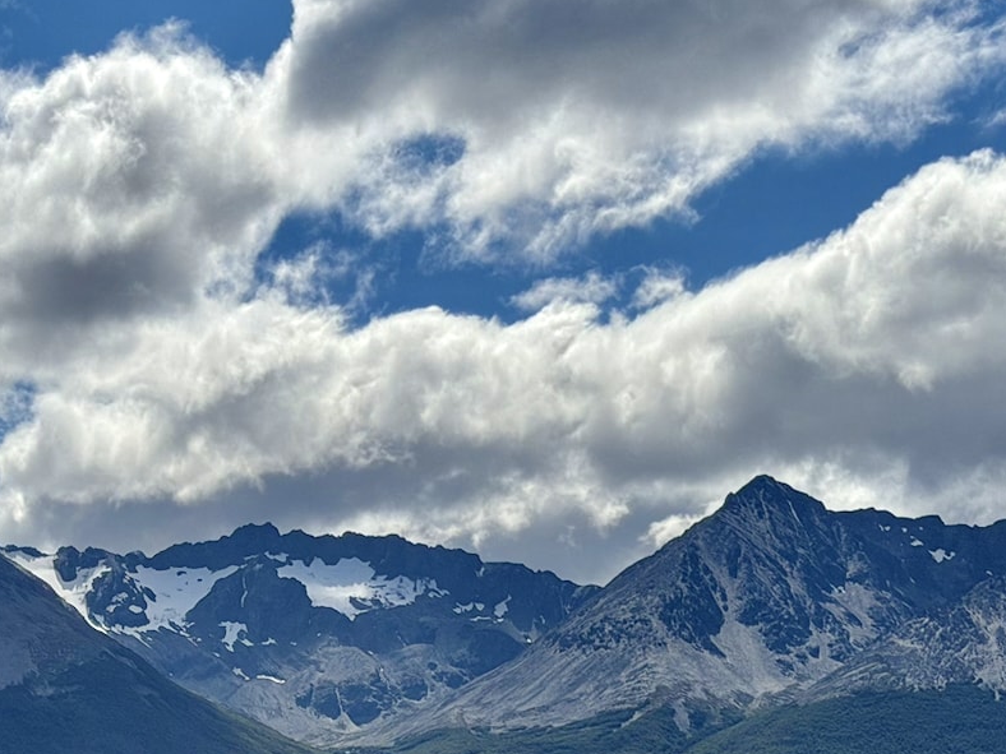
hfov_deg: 16.6
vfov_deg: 12.6
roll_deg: +0.1
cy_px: 648
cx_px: 54
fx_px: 3400
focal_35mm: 117
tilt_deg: +5.8
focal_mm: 6.76
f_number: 1.78
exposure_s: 1/11364
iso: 80
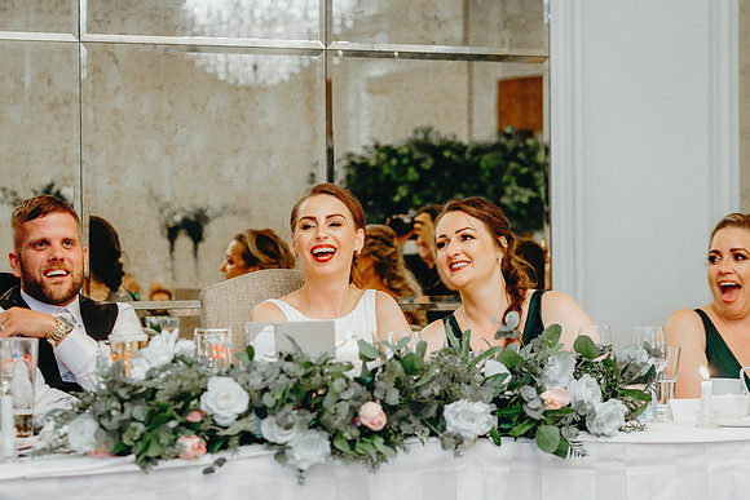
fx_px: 2417
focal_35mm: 116
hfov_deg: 17.6
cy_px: 341
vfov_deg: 11.8
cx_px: 277
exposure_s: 1/125
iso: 3200
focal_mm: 85
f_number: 3.5
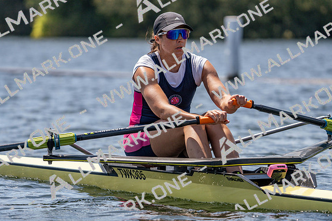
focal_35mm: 354
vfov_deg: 3.9
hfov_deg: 5.8
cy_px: 109
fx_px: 3264
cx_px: 169
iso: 250
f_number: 6.3
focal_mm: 344
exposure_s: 1/2000
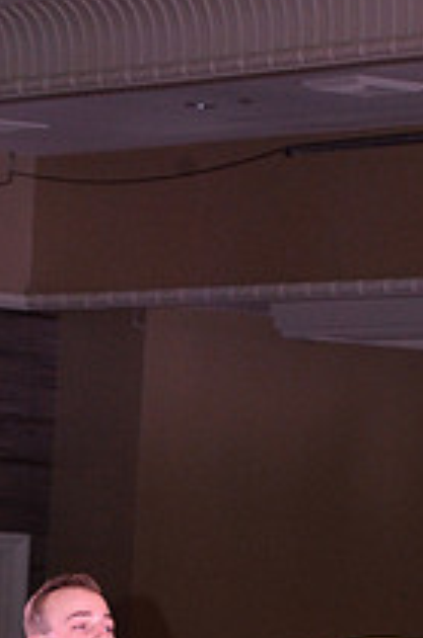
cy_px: 832
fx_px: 5136
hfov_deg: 4.7
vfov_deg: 7.0
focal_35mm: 290
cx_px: 20
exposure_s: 1/250
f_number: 6.3
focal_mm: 105
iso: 2000
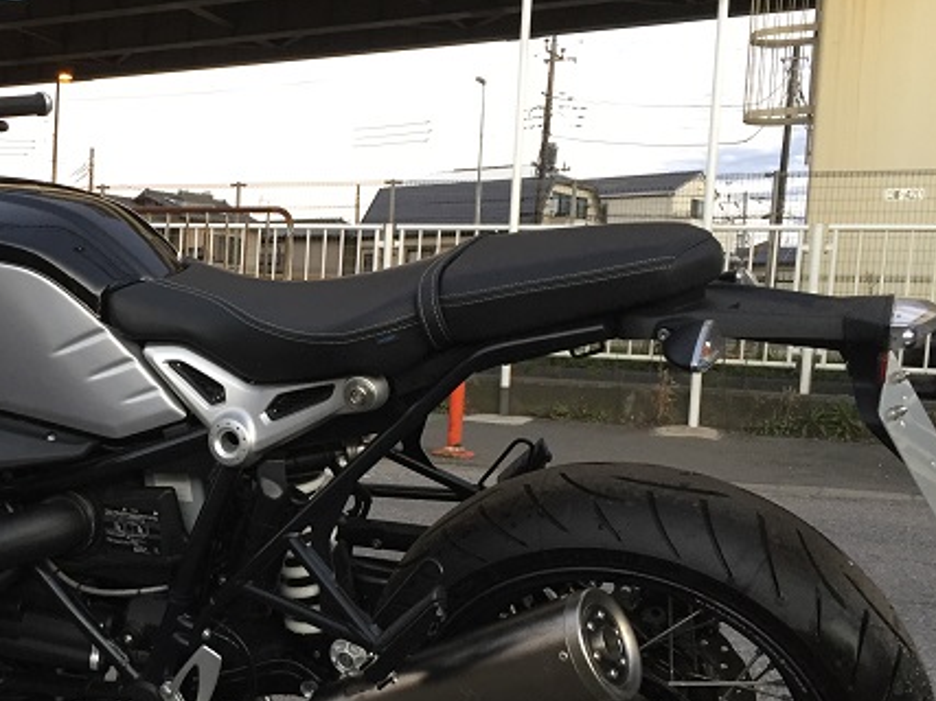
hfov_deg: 38.6
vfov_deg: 30.0
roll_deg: -1.3
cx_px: 230
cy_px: 466
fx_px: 1298
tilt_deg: -5.0
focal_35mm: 48
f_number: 2.2
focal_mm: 4.15
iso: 100
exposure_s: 1/30
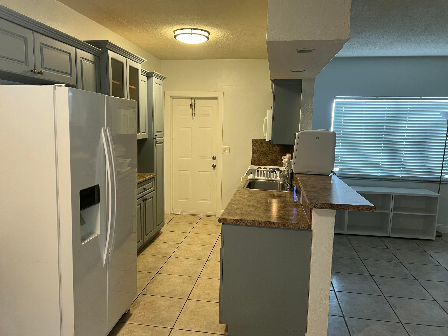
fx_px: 336
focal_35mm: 26
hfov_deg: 67.3
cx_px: 224
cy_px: 168
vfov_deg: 53.1
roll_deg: -1.0
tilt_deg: -8.1
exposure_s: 1/60
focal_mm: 5.7
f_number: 1.5
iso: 80
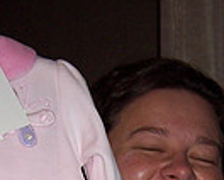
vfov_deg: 8.8
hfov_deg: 11.5
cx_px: 146
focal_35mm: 167
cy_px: 357
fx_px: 1109
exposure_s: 1/60
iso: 100
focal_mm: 8
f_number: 2.8
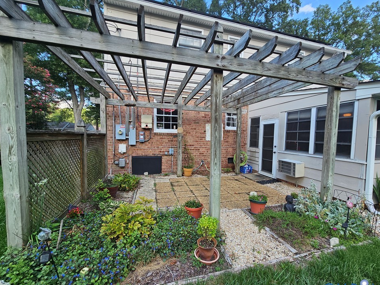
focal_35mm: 14
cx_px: 201
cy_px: 146
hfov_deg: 102.0
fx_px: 154
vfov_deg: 85.6
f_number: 2.2
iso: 50
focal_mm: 2.2
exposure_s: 1/298
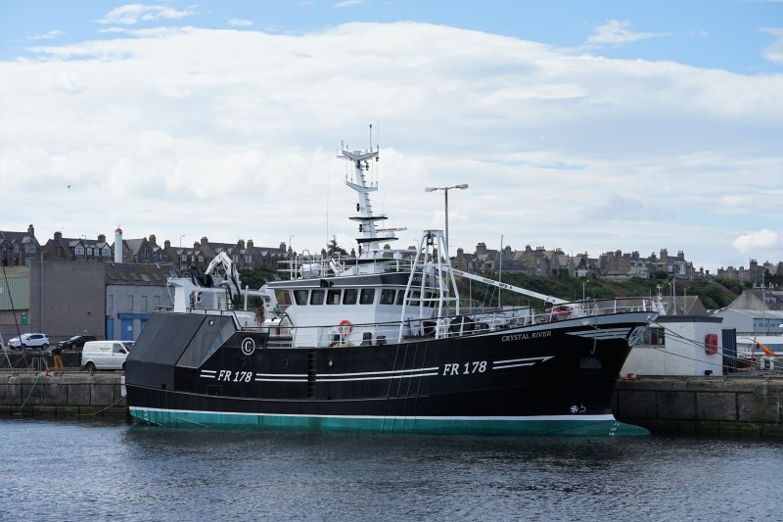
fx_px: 1522
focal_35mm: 70
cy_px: 261
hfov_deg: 28.8
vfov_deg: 19.4
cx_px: 392
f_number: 10
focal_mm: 70
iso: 100
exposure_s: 1/160
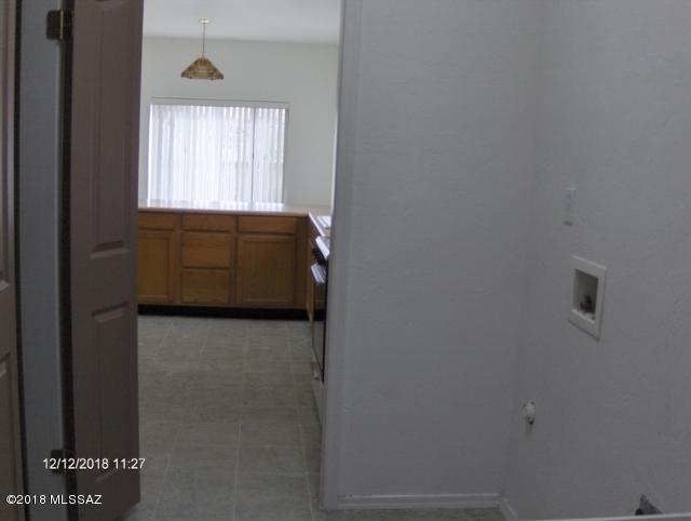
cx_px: 346
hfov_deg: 52.6
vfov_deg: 40.8
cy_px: 260
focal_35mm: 35
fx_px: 700
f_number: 2.8
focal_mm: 7.5
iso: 200
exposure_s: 1/97.1
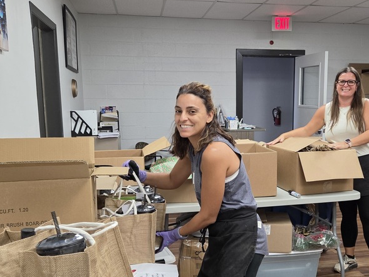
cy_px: 171
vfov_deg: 35.8
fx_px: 426
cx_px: 235
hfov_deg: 46.3
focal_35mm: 40
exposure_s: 1/120
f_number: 1.8
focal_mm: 5.4
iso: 160
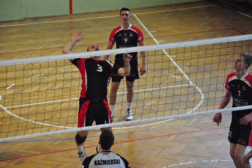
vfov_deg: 10.0
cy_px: 84
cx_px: 126
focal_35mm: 138
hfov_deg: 14.8
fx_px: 967
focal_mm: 92
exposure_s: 1/200
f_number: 5
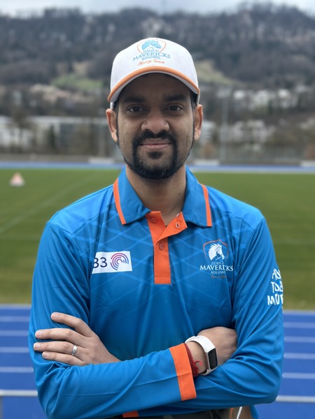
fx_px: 582
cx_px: 158
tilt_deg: -6.9
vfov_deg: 39.7
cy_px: 210
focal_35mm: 48
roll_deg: -2.7
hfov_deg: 30.3
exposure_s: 1/1019
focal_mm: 6.86
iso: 80
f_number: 1.78
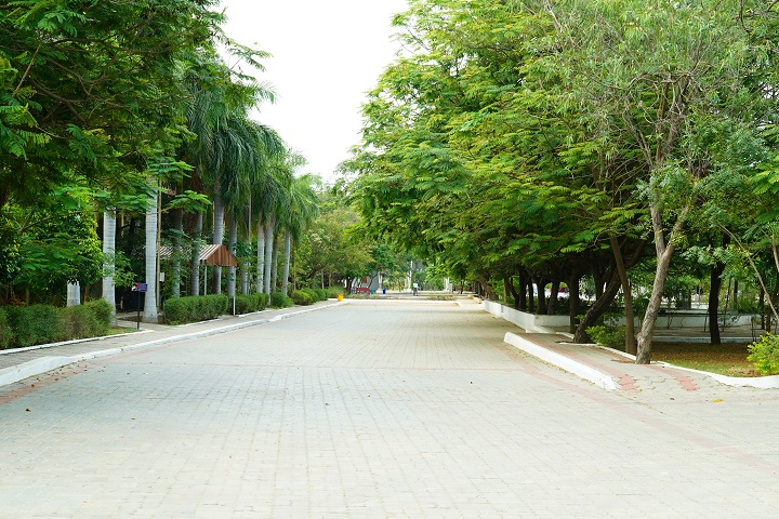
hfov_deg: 31.0
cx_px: 390
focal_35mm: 65
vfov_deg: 20.9
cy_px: 260
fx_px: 1406
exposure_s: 1/200
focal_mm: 65
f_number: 9
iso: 1250
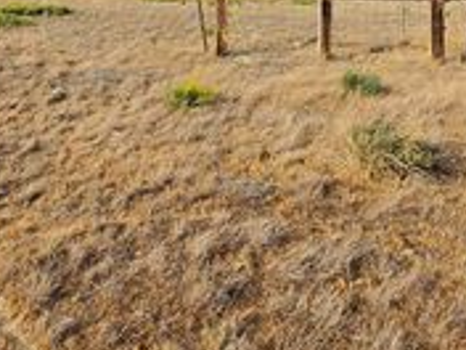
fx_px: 498
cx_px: 162
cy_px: -70
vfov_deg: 32.1
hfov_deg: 49.4
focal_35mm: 37
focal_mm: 2.2
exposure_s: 1/1770
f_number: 1.9
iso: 32
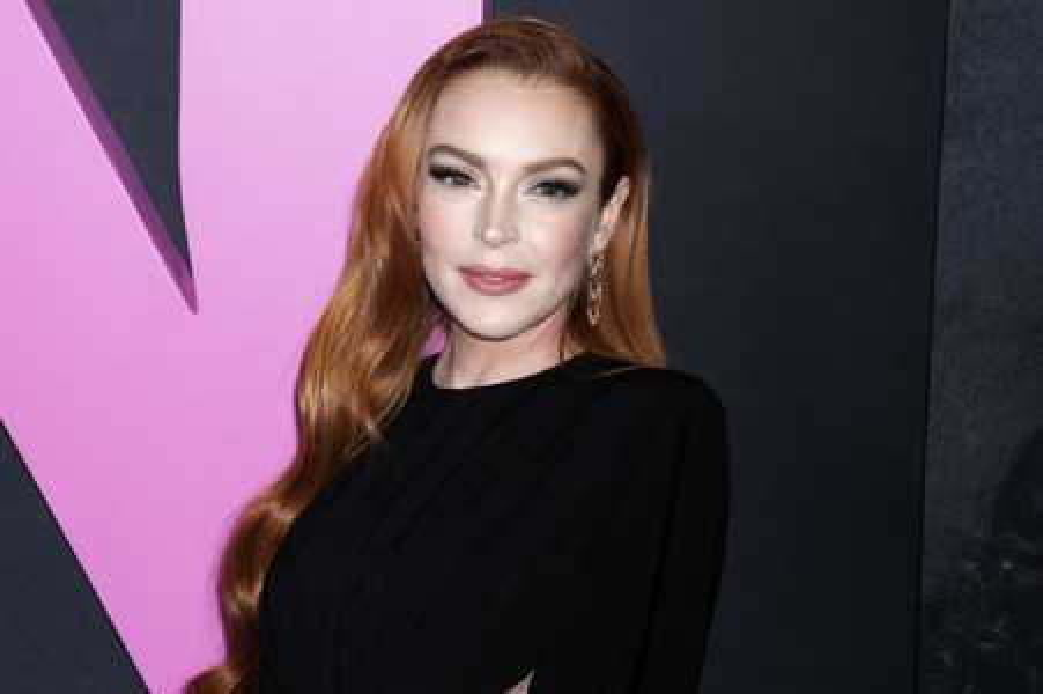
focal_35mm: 92
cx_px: 522
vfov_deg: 14.8
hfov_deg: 22.2
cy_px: 347
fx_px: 2663
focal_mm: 92
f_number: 8
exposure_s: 1/160
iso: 400
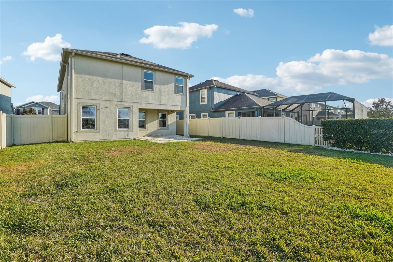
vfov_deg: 77.3
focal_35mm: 15
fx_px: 164
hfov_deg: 100.4
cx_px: 196
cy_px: 131
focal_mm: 10
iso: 400
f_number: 8
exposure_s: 1/640
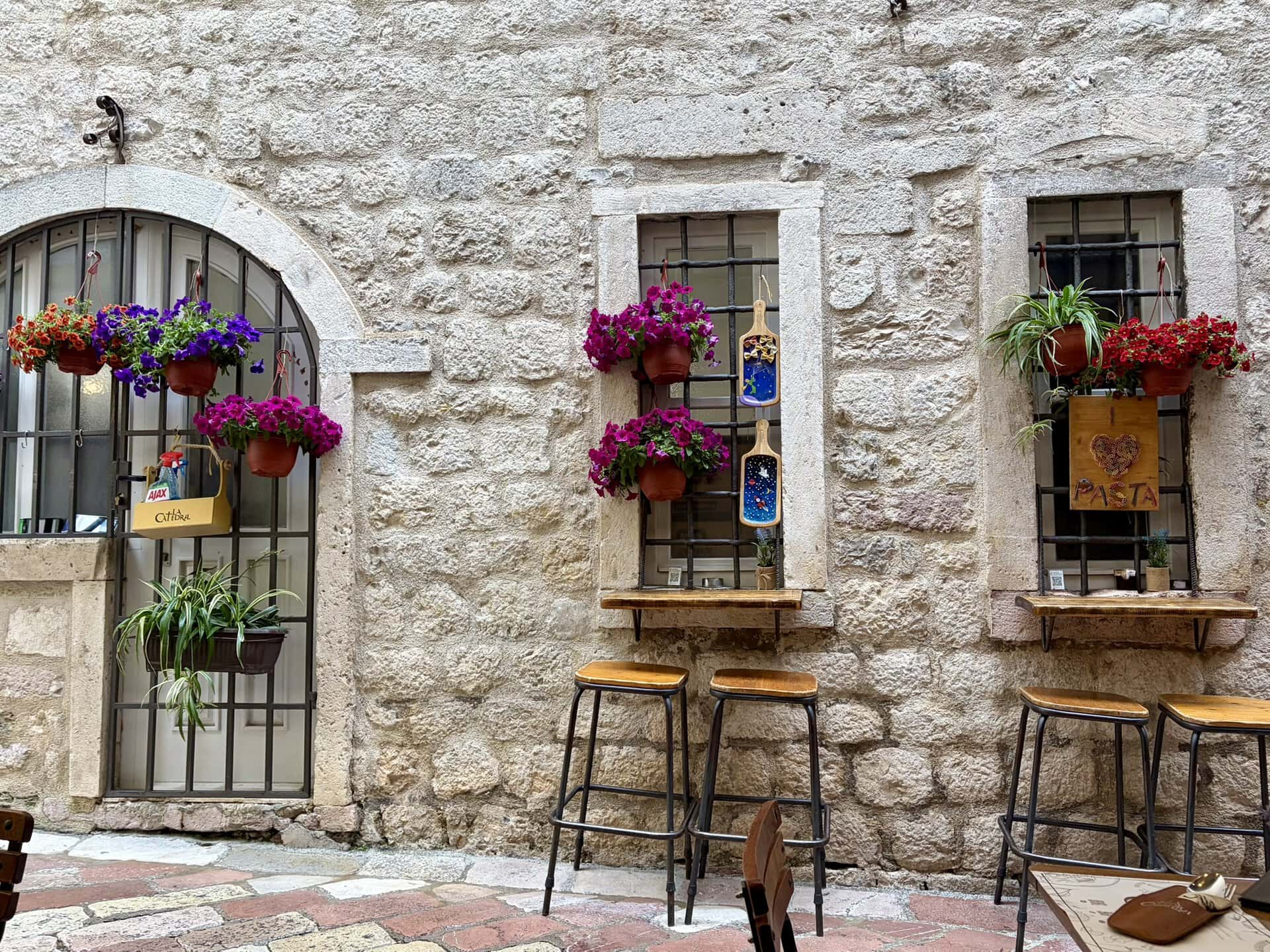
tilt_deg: +5.3
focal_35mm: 26
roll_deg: +1.6
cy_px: 476
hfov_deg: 67.3
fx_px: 954
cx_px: 635
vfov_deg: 53.1
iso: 64
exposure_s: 1/52
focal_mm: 5.96
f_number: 1.6
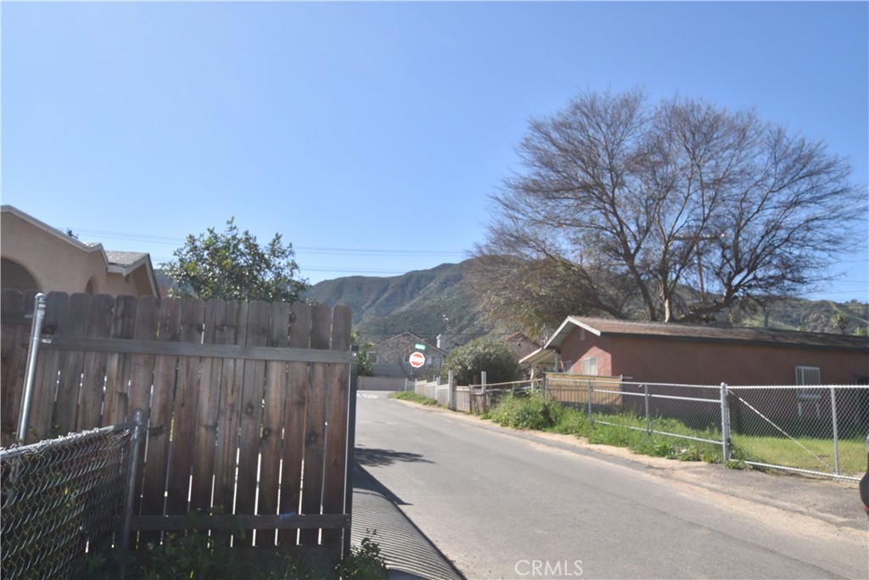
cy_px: 290
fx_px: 724
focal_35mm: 30
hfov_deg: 61.9
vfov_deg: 43.6
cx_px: 434
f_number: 9
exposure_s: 1/320
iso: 200
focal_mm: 20
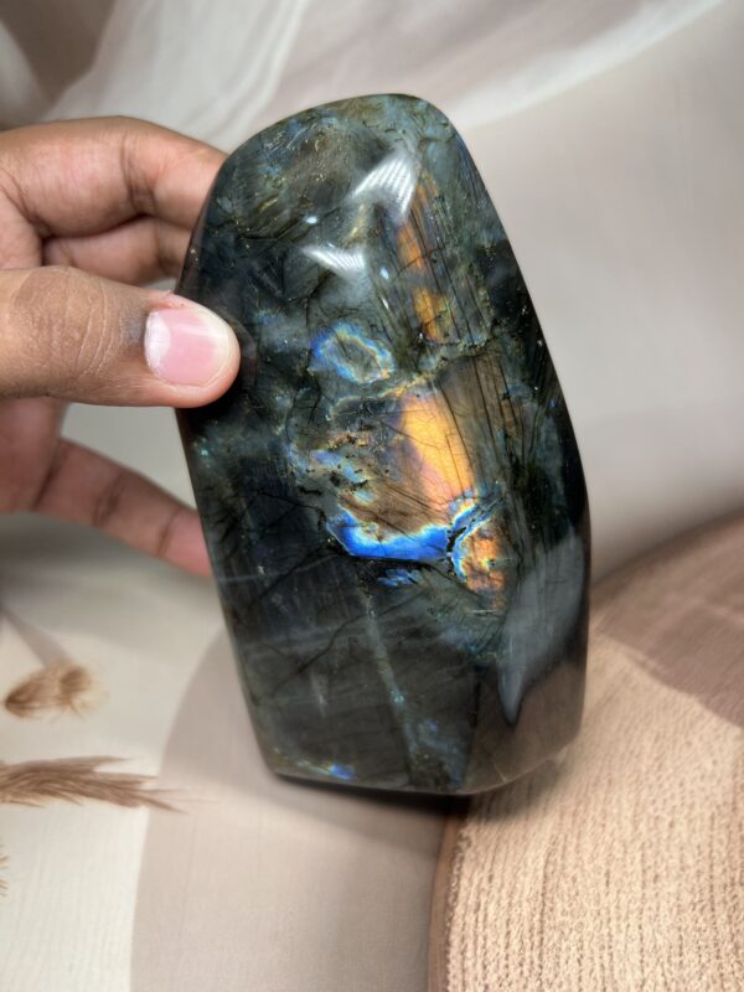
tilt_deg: -30.7
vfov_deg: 67.3
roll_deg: +2.3
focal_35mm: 26
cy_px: 496
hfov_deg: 53.1
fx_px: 745
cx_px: 372
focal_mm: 5.7
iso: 40
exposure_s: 1/100
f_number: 1.5
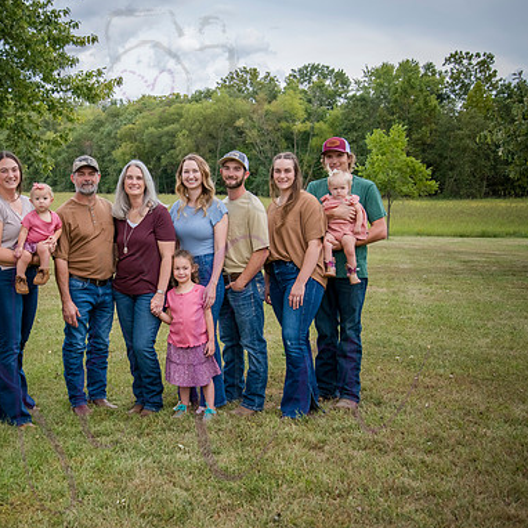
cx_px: 153
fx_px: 846
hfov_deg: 34.2
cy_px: 263
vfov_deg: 34.7
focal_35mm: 49
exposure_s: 1/500
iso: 400
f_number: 5.6
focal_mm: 38
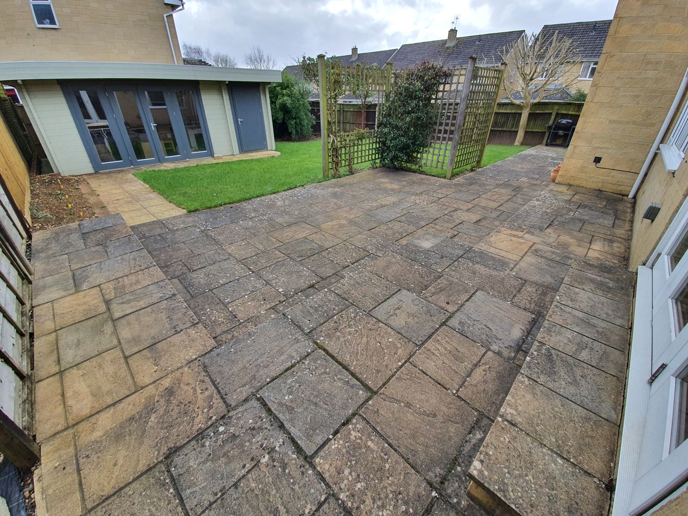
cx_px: 344
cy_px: 258
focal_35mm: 13
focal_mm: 1.8
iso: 50
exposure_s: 1/176
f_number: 2.2
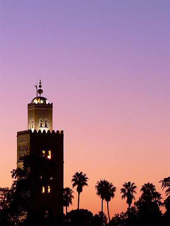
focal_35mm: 226
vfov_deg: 8.8
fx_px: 1480
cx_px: 85
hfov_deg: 6.6
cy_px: 113
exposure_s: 1
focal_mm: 37.7
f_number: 8
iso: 100
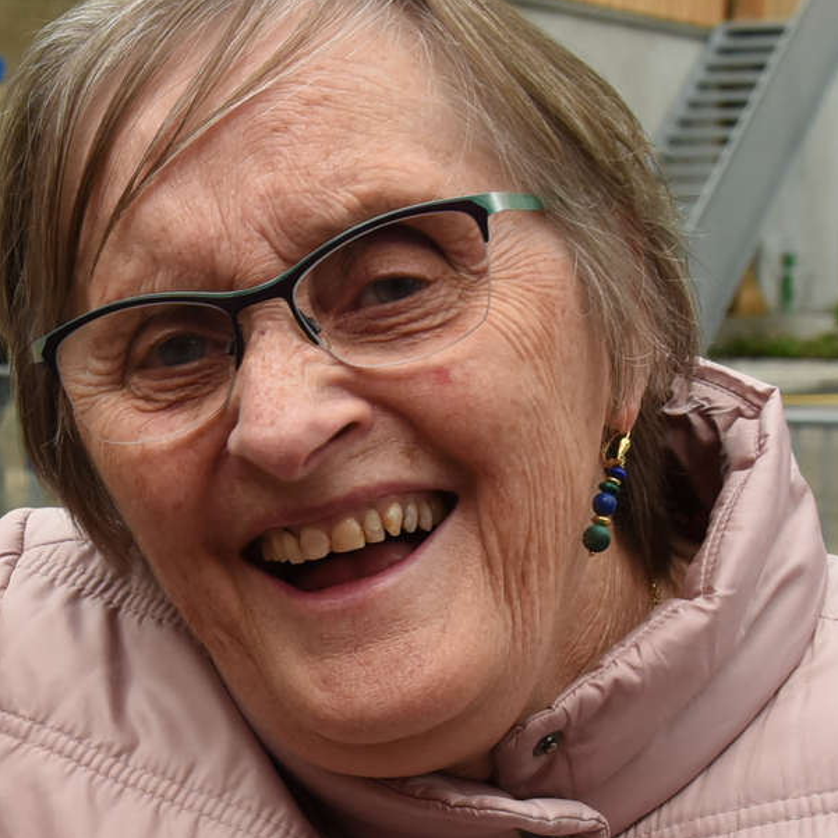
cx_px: -3
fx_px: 3533
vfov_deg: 13.5
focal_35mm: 129
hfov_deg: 13.3
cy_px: 643
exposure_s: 1/500
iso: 1250
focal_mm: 38
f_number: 10
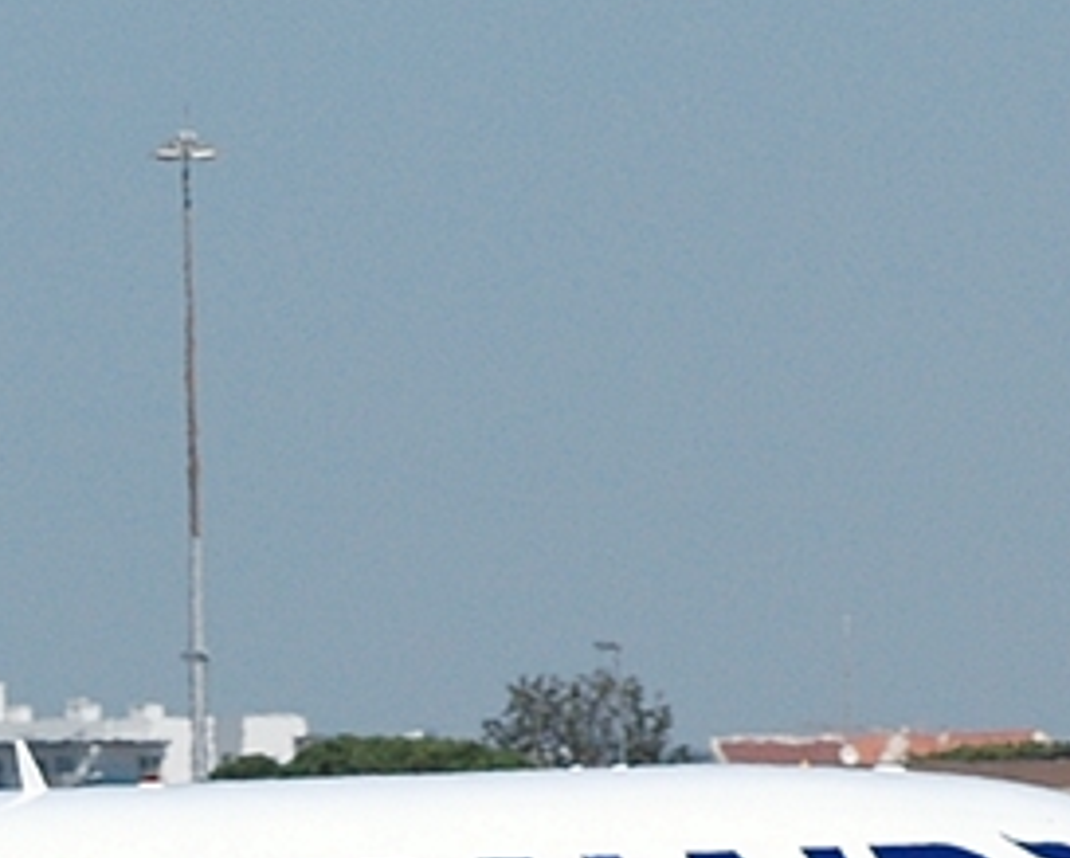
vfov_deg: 1.8
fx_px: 27605
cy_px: 985
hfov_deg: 2.2
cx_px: -572
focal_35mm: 871
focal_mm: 165
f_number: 9
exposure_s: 1/1250
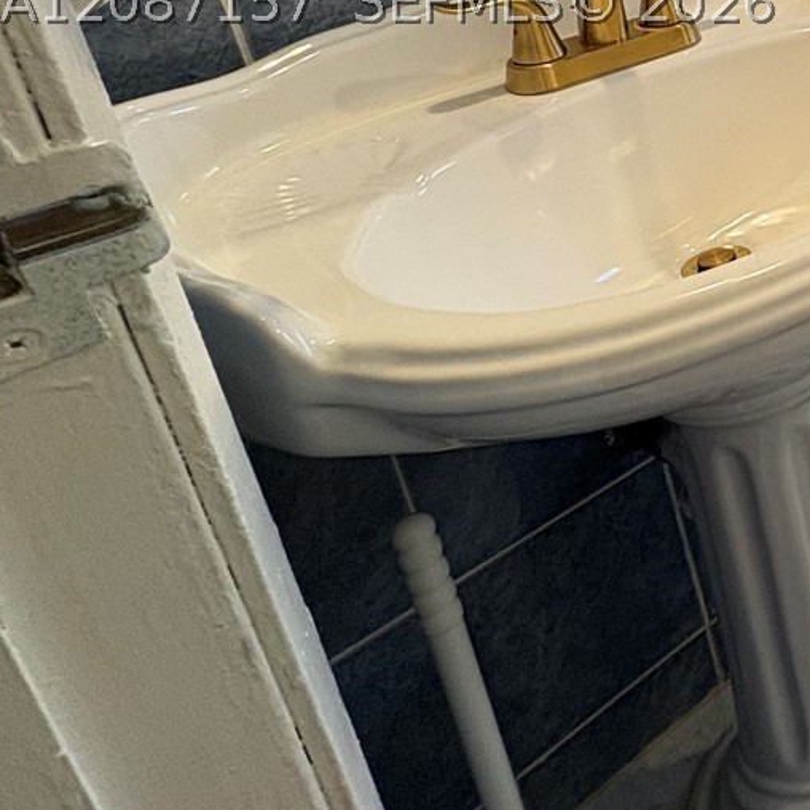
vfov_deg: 38.1
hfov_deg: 27.0
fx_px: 1032
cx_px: 1263
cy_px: 2
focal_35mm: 39
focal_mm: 2.22
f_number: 2.2
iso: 160
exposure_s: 1/120
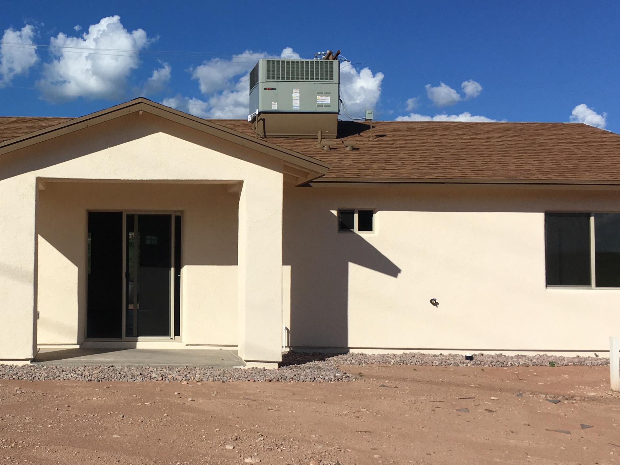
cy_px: 237
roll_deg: +0.3
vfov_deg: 31.5
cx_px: 136
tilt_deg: +1.7
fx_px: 824
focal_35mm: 46
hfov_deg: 39.8
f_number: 2.2
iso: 25
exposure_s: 1/4808
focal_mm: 4.15
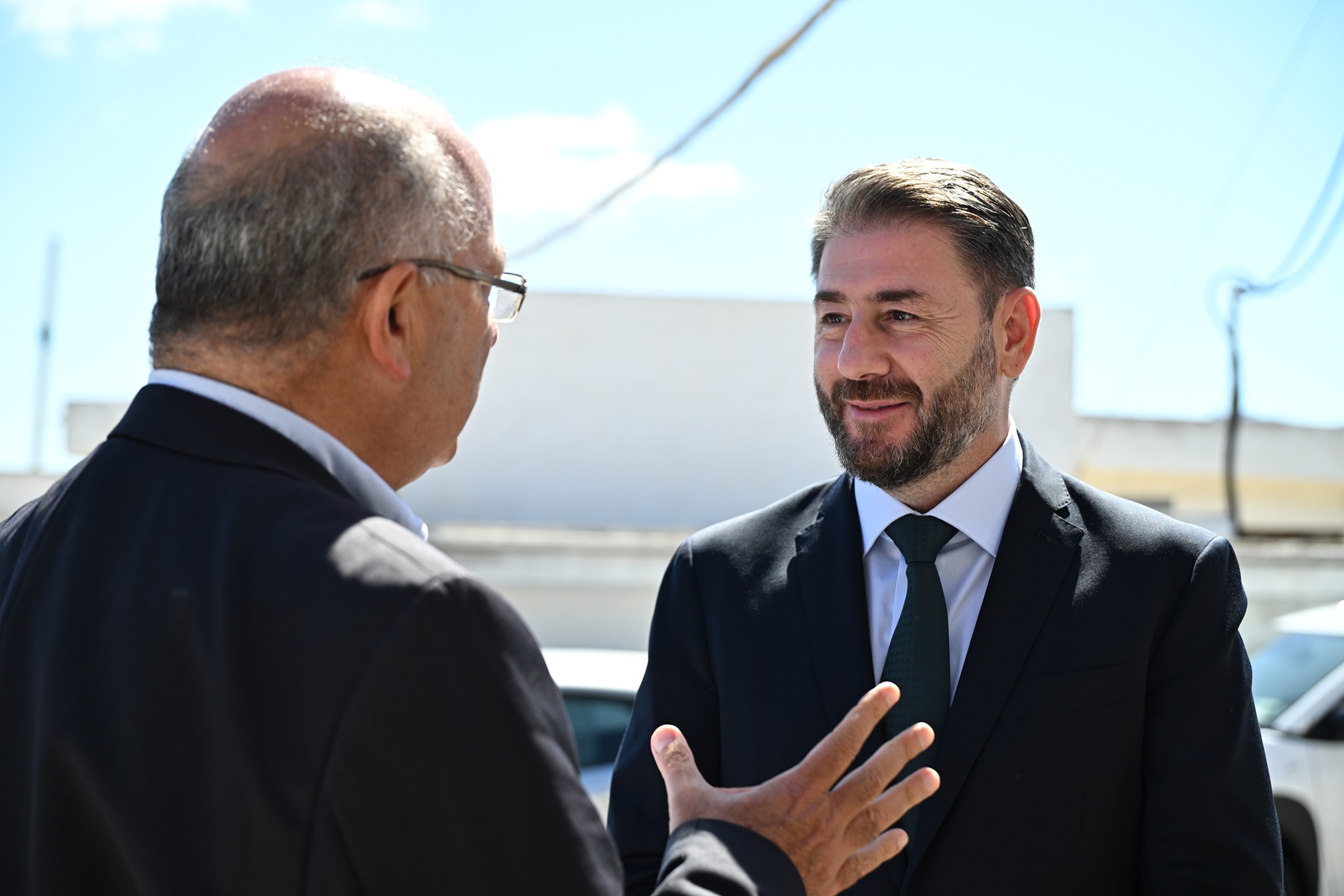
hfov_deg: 33.9
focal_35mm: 59
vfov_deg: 23.0
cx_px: 672
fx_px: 2202
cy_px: 448
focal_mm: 59
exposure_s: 1/500
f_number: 4
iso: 100
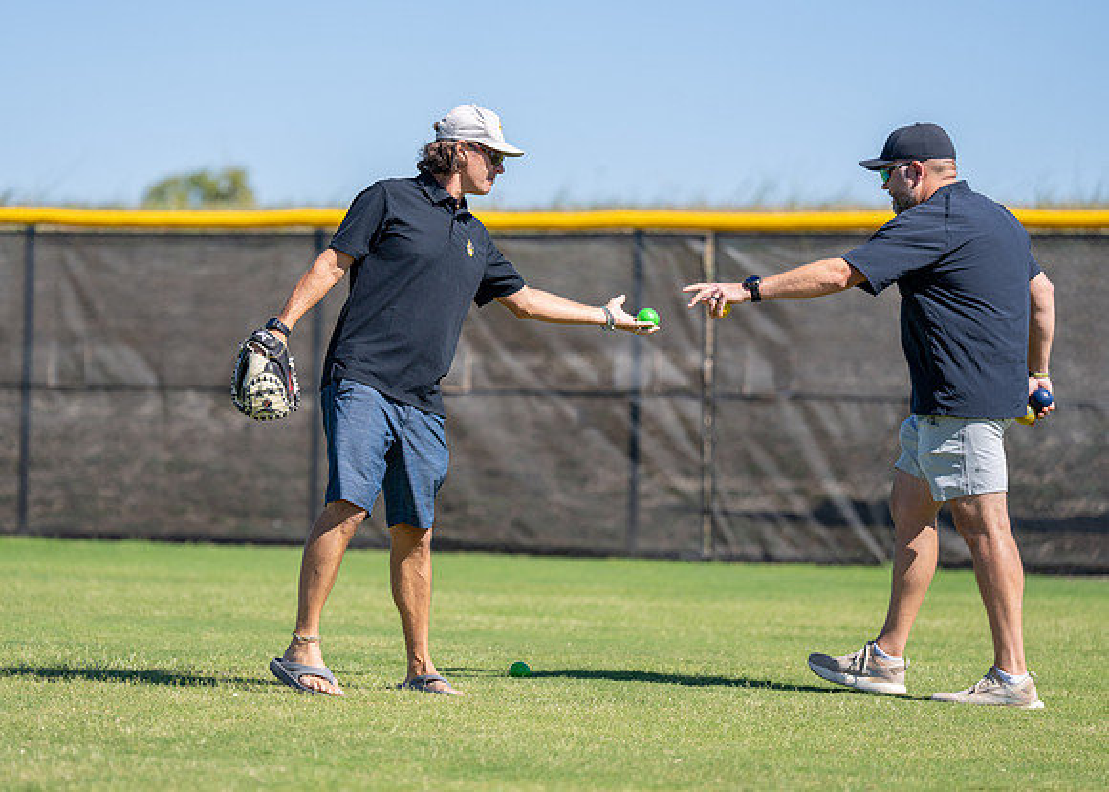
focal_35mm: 162
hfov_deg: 12.4
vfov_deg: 8.9
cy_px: 377
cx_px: 464
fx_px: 5090
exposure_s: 1/2000
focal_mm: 142
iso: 100
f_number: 2.8
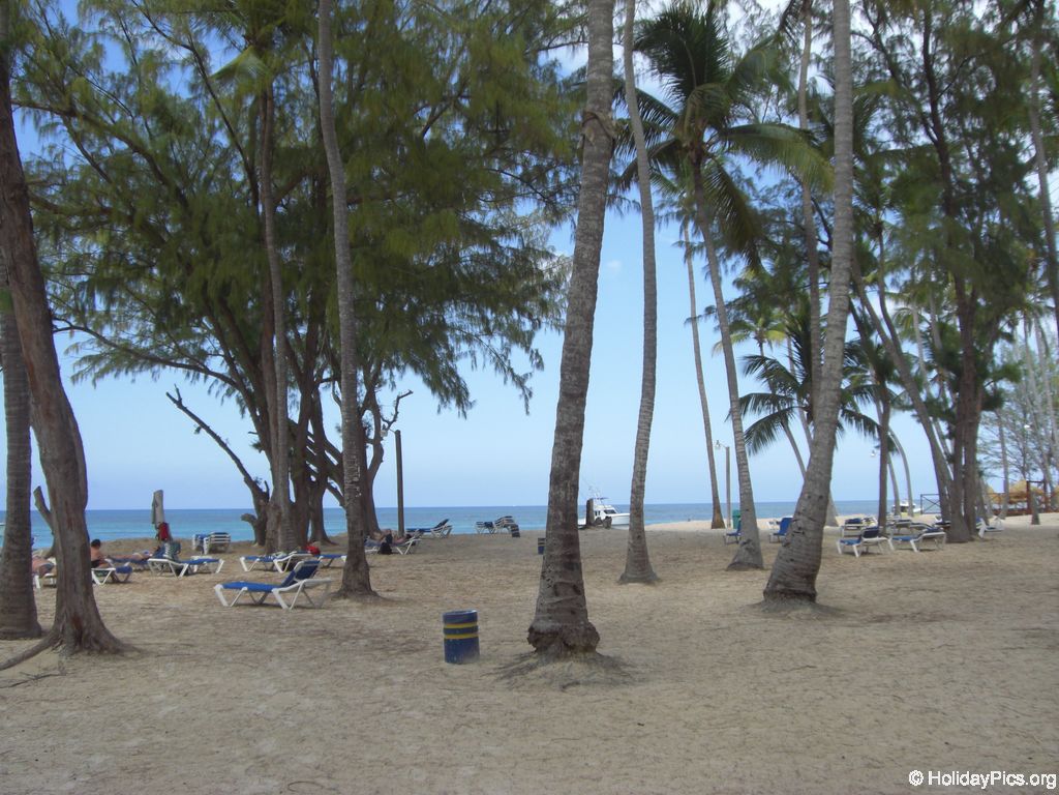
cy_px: 398
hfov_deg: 49.0
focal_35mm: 38
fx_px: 1163
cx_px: 530
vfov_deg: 37.7
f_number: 2.7
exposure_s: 1/800
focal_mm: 6.2
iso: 64
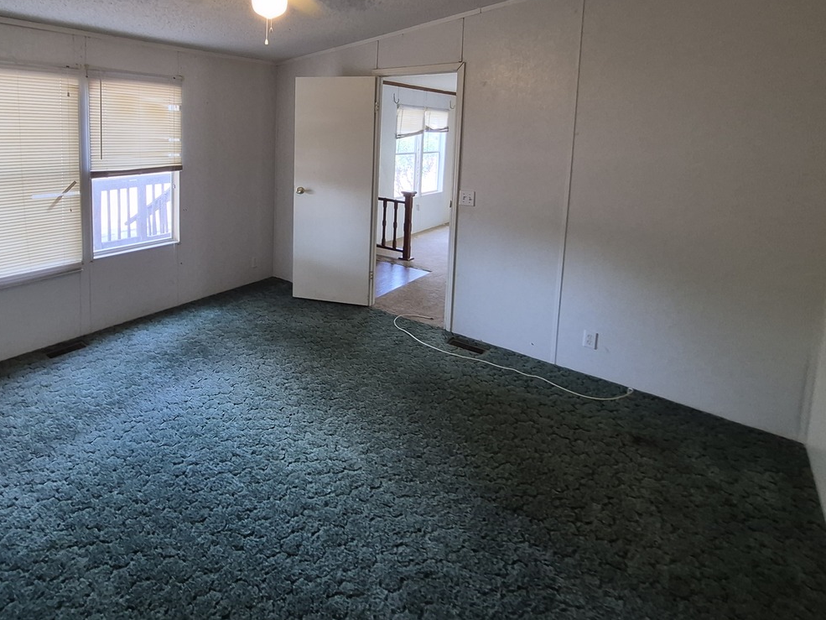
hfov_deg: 83.2
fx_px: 453
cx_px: 316
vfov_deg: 65.2
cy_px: 169
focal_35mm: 19
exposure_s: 1/60
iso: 200
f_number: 2.2
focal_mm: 1.74
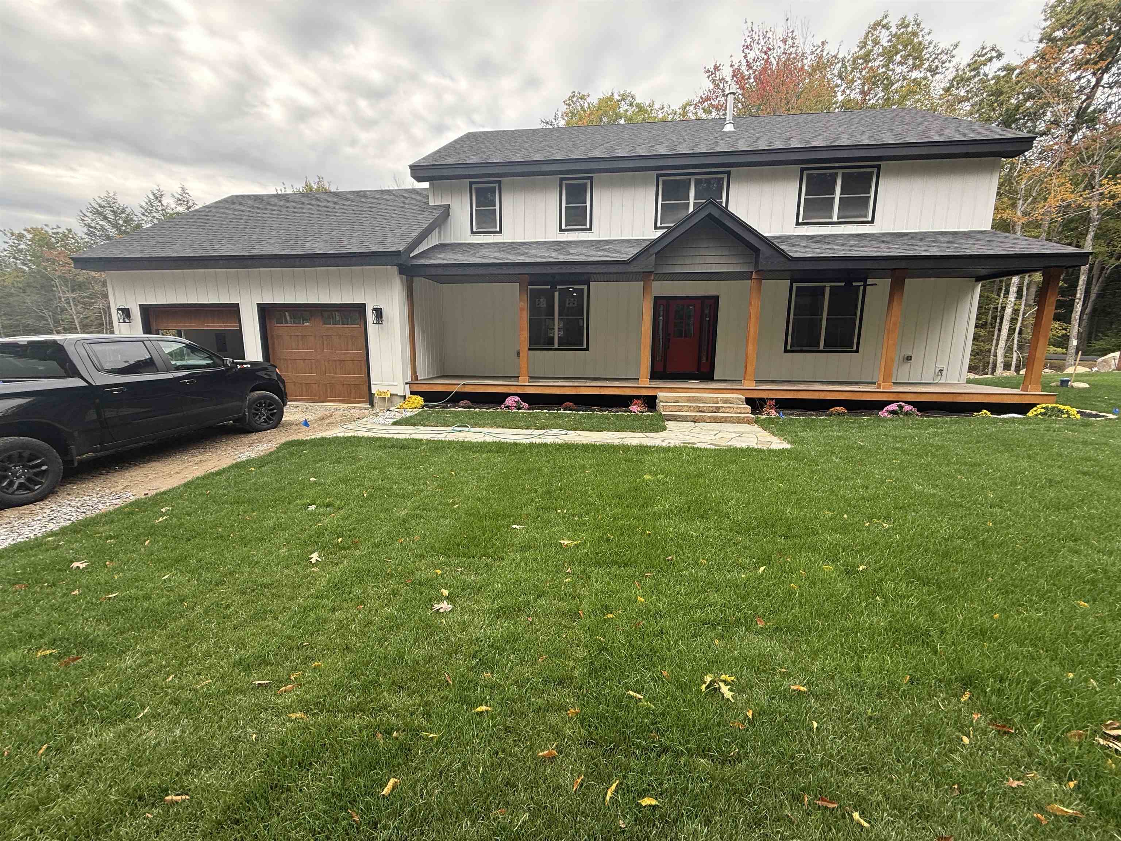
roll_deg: -1.4
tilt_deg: -10.9
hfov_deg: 102.1
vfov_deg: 85.7
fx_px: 453
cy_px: 420
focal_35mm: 14
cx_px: 560
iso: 50
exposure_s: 1/261
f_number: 2.2
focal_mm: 2.22
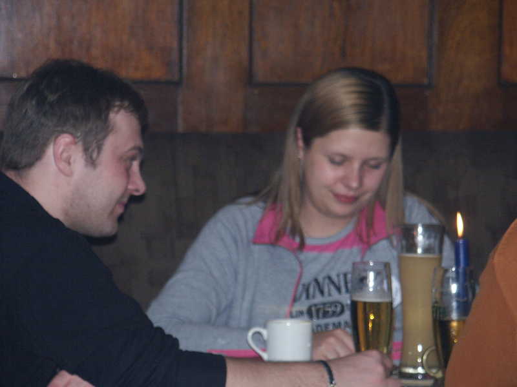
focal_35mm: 199
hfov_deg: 9.9
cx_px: 258
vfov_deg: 7.5
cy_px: 194
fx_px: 2972
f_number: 3.5
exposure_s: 1/180
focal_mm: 50.46
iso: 200
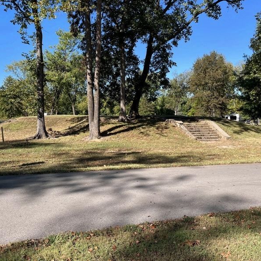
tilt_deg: -1.5
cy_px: 130
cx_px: 105
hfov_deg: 52.2
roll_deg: +0.3
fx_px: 264
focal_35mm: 31
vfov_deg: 52.5
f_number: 1.6
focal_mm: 5.1
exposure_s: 1/1721
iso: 50
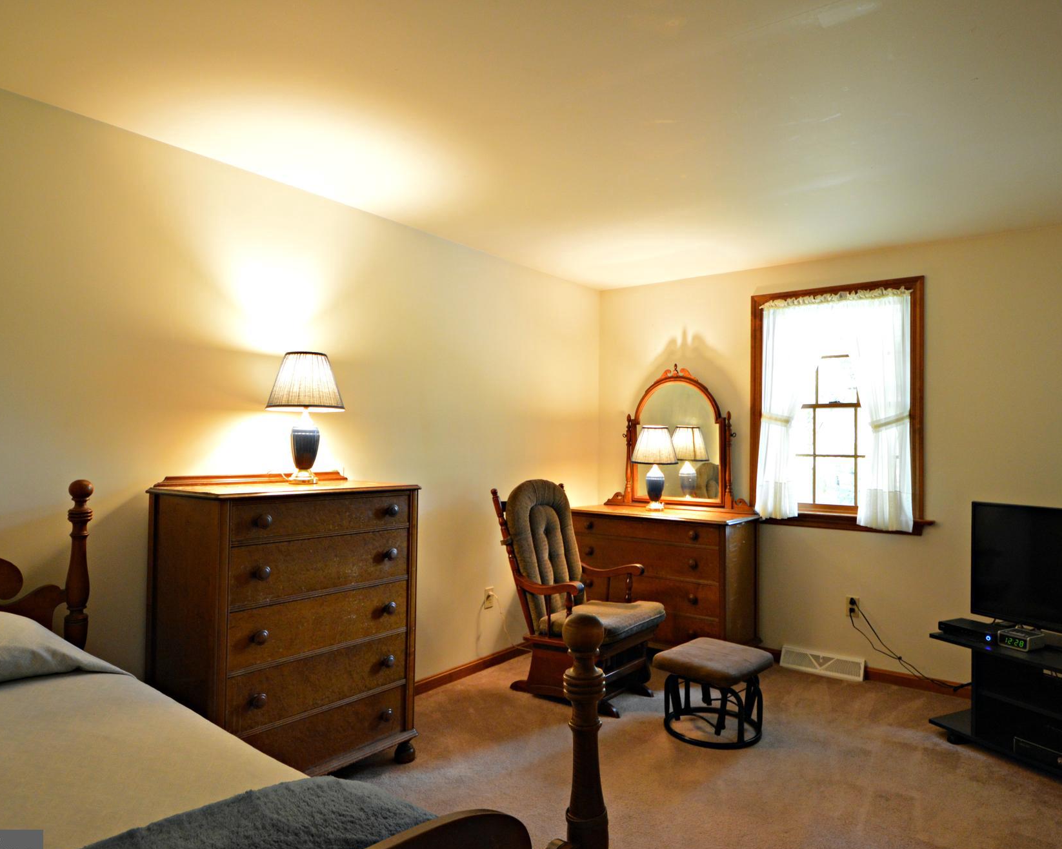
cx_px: 561
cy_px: 438
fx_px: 660
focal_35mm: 21
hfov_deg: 77.6
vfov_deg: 65.5
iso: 800
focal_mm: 12
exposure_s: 1/15
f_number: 3.8
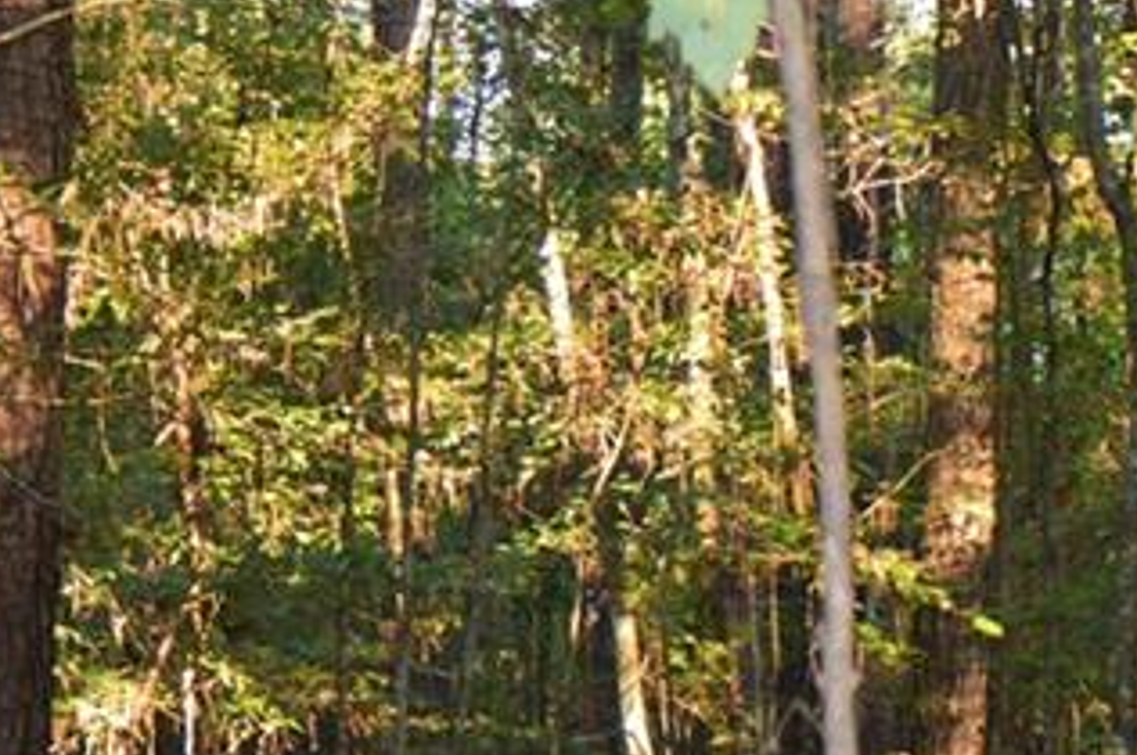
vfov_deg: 10.1
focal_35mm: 136
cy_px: 291
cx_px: 122
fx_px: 4291
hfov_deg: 14.9
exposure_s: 1/50
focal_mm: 28
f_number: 5
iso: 280
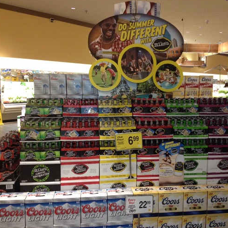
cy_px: 113
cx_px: 134
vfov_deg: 40.0
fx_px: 313
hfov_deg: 39.9
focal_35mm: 42
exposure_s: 1/20
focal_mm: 4.28
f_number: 2.4
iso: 200
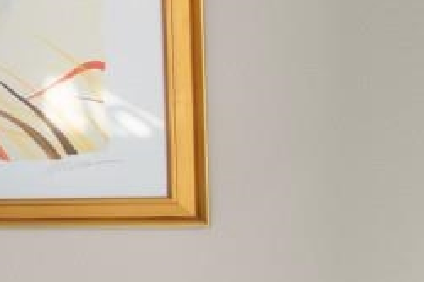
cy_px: 177
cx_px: -936
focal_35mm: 97
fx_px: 1142
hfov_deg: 10.6
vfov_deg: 14.1
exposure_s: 1/13
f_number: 4.5
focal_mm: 10
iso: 100
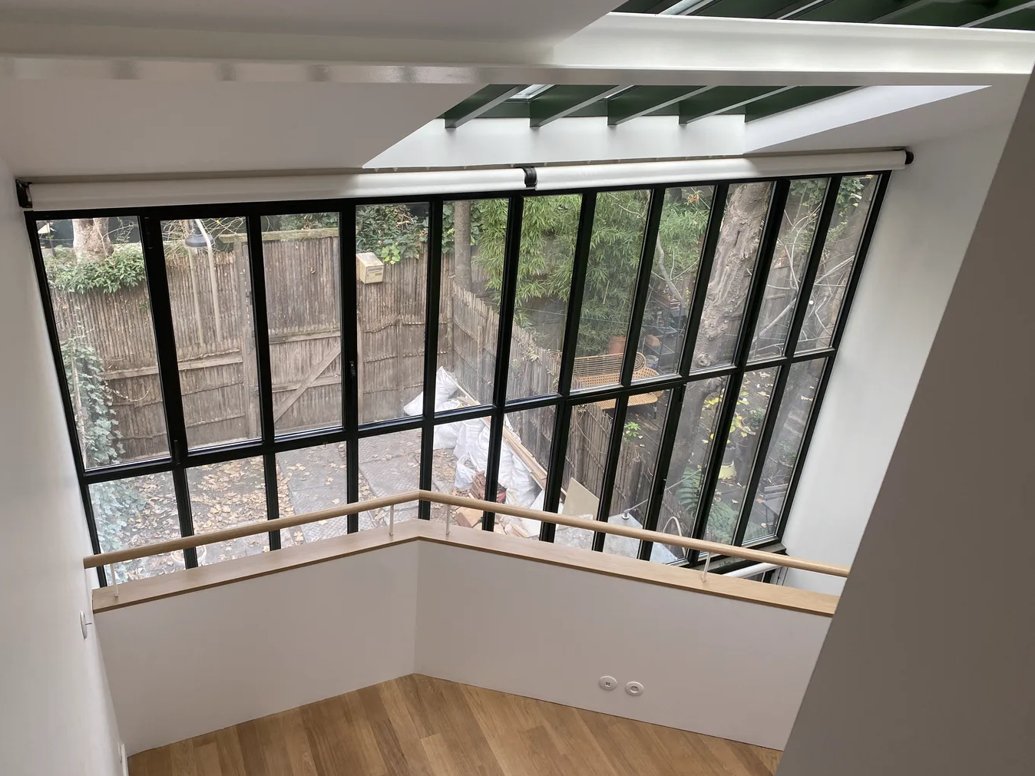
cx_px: 498
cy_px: 382
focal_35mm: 27
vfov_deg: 51.4
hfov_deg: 65.3
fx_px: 807
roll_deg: -4.8
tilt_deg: -28.9
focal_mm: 4.25
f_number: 1.8
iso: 80
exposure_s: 1/121
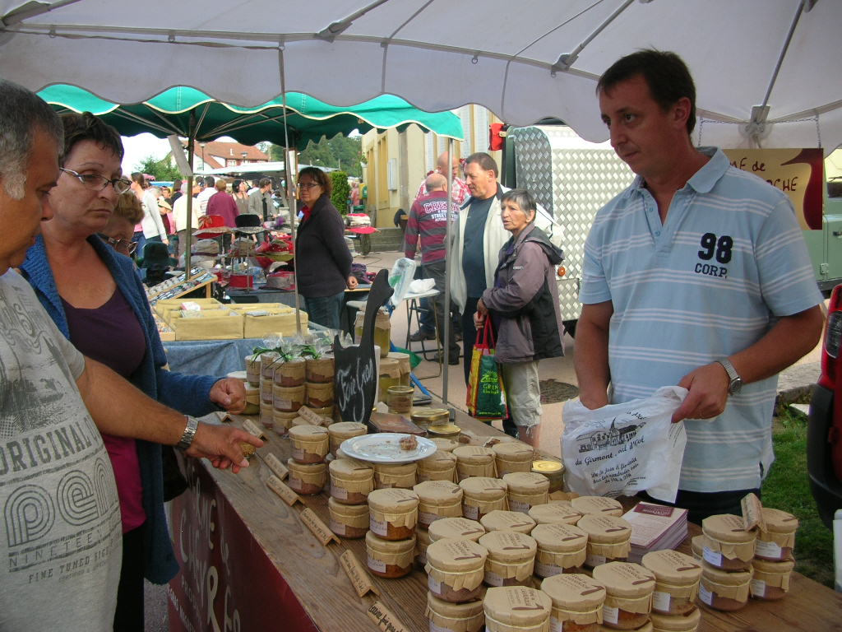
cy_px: 316
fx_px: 851
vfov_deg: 40.7
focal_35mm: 35
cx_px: 421
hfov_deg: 52.6
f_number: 2.8
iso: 50
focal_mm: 5.8
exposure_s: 1/73
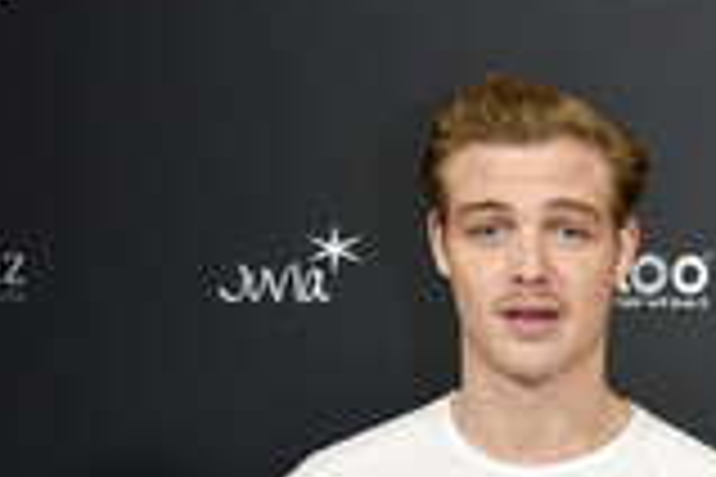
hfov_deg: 18.0
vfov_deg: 12.2
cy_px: 652
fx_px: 2148
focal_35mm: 108
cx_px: 853
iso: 1000
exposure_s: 1/100
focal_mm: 38
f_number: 5.6
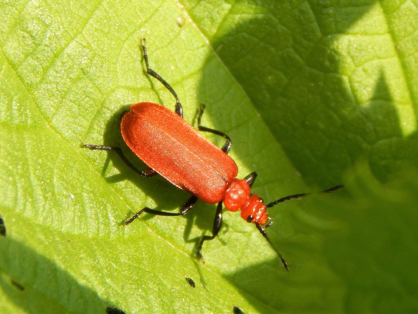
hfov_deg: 9.6
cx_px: 209
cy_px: 157
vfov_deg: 7.2
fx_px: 2500
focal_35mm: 207
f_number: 5.4
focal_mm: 37.1
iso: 125
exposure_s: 1/200
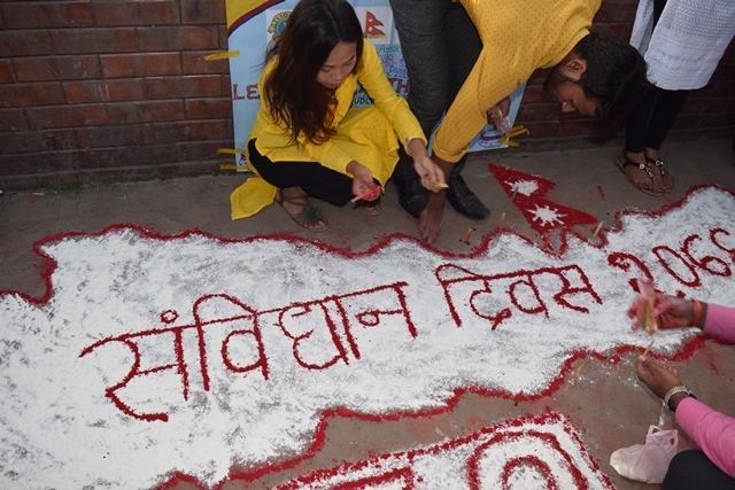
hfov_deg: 61.9
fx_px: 613
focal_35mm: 30
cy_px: 245
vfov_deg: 43.6
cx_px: 368
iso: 250
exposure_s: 1/125
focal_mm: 20
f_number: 5.6
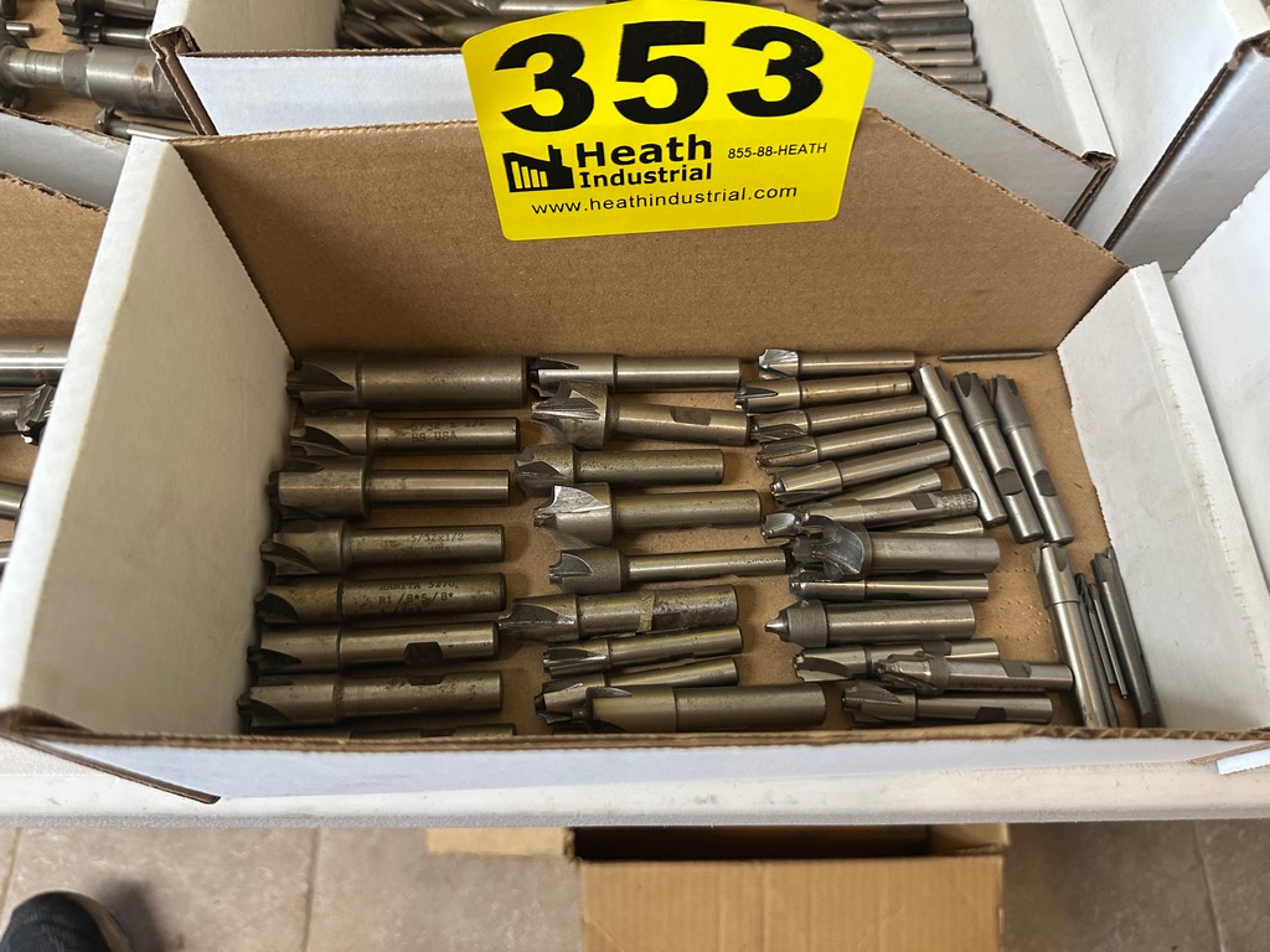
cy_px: 476
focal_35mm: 24
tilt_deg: -65.6
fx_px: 881
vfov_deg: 56.8
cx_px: 635
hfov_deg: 71.6
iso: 250
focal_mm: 6.86
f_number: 1.78
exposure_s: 1/56
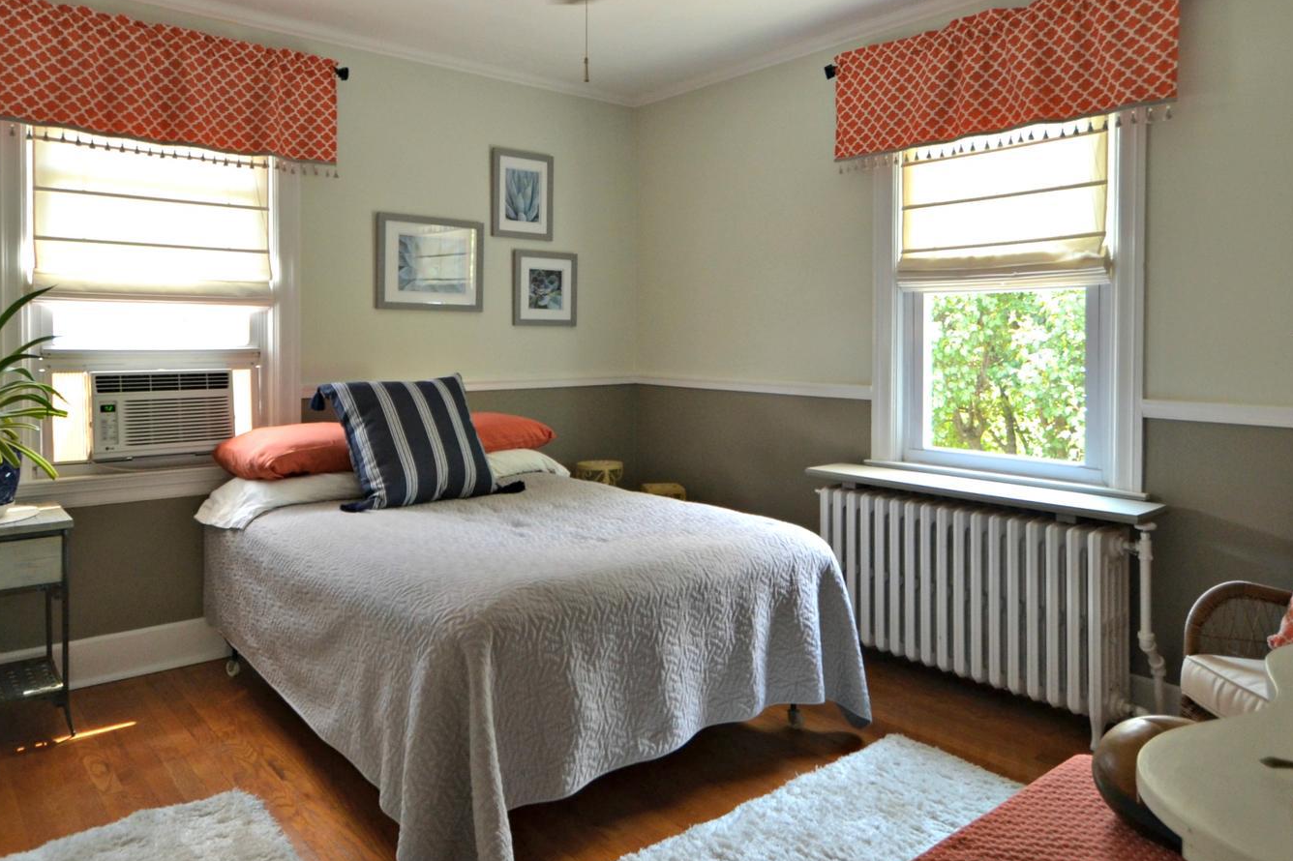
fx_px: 826
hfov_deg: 76.1
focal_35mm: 23
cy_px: 340
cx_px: 655
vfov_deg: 54.6
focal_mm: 10
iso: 400
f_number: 4
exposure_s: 1/60
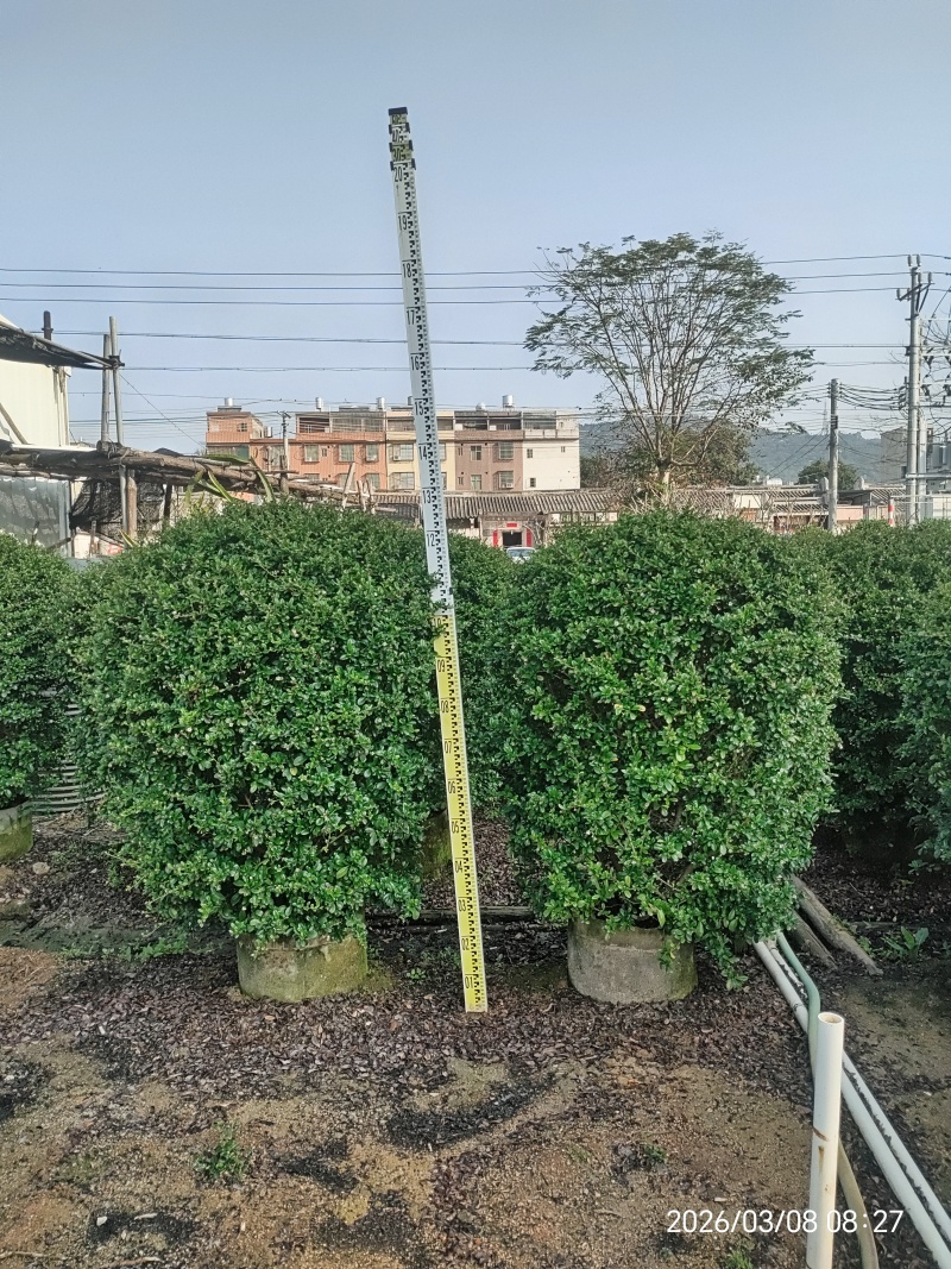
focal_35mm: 26
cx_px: 476
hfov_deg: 53.1
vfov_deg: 67.3
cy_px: 634
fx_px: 953
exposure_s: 1/292
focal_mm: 4.26
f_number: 1.8
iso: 100
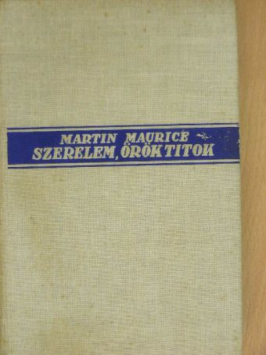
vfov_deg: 24.7
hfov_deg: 18.7
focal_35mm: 79
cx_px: 133
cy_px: 178
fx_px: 809
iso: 200
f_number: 3.5
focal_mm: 13.2
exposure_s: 1/17.3
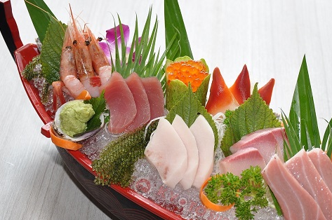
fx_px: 854
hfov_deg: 22.0
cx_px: 204
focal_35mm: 93
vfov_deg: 14.7
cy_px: 129
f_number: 5.6
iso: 640
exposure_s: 1/100
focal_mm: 45
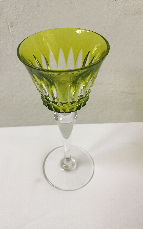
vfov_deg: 61.2
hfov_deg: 40.5
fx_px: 193
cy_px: 114
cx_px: 61
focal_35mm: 31
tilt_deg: -41.4
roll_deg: +3.5
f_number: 2.2
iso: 100
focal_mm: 4.15
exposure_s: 1/33
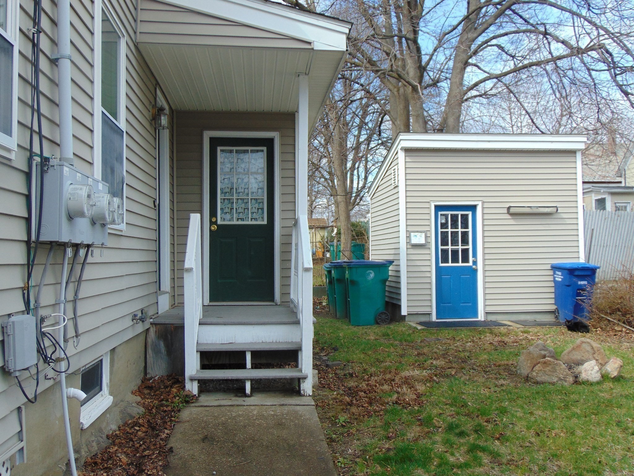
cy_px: 238
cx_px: 317
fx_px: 641
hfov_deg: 52.6
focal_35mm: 35
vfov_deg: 40.7
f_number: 3.2
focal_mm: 6.3
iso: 80
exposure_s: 1/400
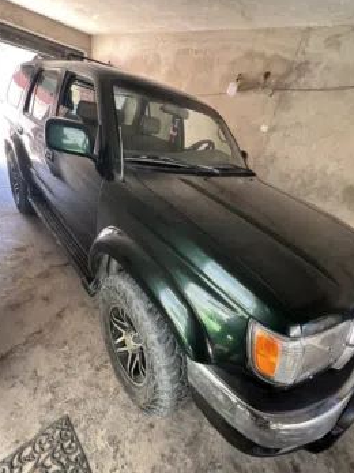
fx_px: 205
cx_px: 173
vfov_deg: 98.1
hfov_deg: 81.7
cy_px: 245
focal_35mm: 15
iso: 250
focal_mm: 1.57
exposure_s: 1/89
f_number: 1.8
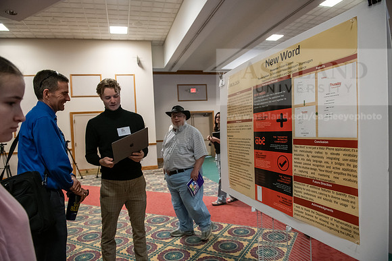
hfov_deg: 73.7
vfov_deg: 53.2
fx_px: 261
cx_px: 196
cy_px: 130
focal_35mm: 24
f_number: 3.5
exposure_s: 1/200
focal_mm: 24
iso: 3200
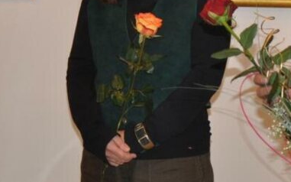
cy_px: -8
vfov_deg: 6.5
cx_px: 227
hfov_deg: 10.4
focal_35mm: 201
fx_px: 1594
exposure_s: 1/60
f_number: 4.5
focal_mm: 52
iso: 800
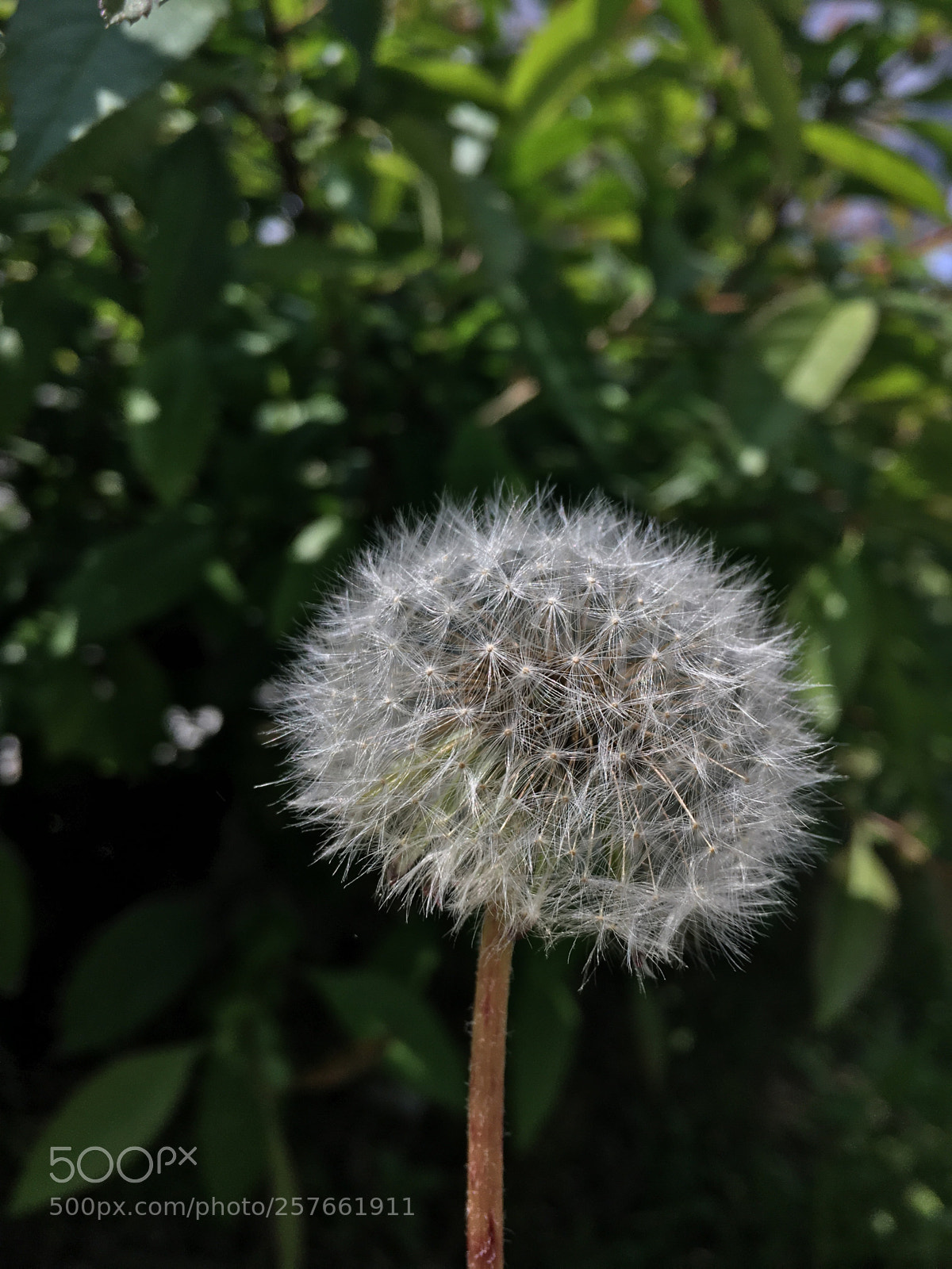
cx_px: 476
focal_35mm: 29
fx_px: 1063
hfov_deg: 48.2
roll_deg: -19.1
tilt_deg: -12.2
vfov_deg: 61.7
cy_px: 634
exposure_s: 1/1538
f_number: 2.2
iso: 25
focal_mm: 4.15
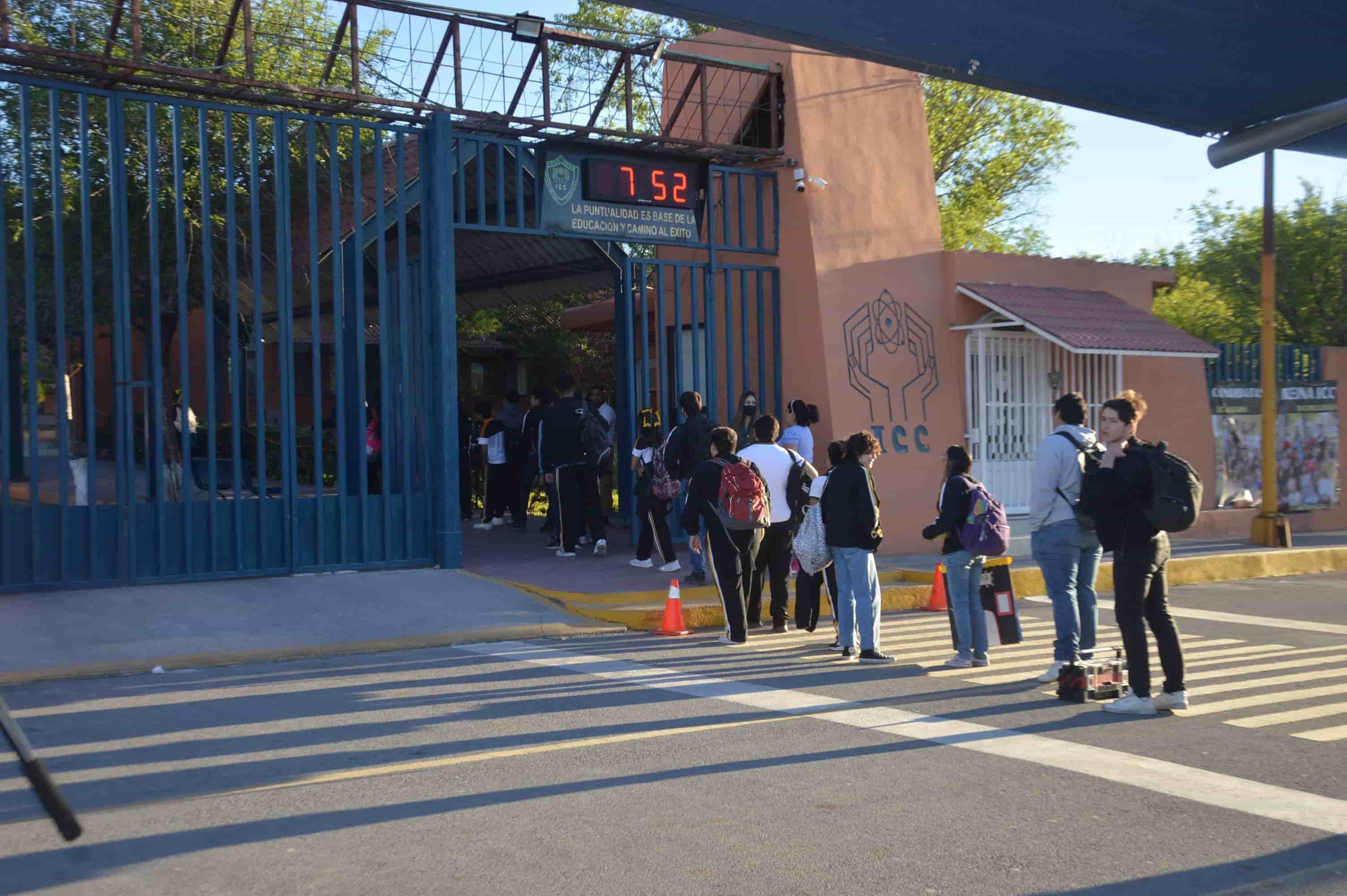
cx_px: 674
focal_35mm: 42
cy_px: 448
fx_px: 1570
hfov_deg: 46.4
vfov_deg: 31.8
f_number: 4.5
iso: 100
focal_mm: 28
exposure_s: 1/200
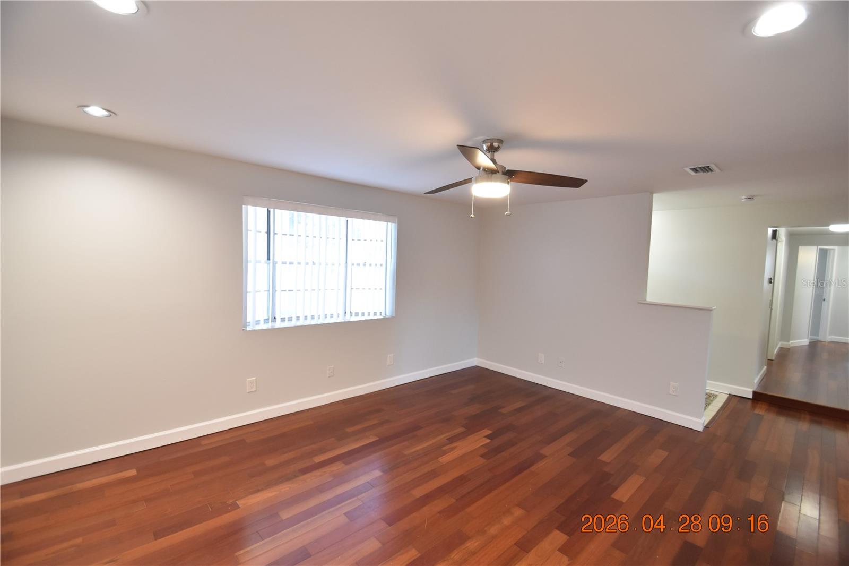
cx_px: 424
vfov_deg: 77.3
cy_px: 283
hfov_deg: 100.4
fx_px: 354
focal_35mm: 15
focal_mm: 10
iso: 800
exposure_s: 1/45
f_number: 3.5
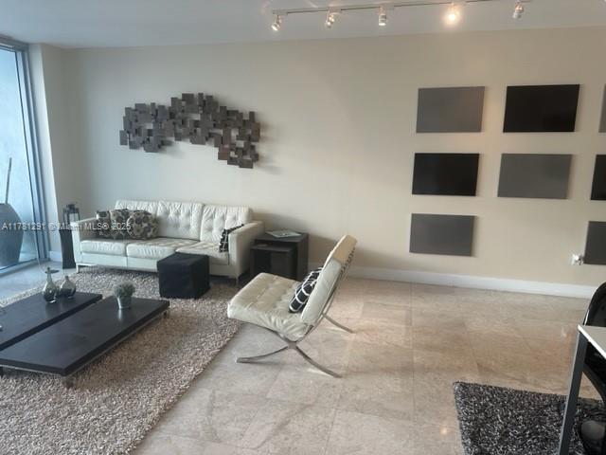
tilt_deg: -11.4
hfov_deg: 71.6
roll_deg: +0.0
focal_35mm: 24
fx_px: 420
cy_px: 228
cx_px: 303
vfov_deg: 56.8
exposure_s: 1/153
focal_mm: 6.86
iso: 64
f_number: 1.78
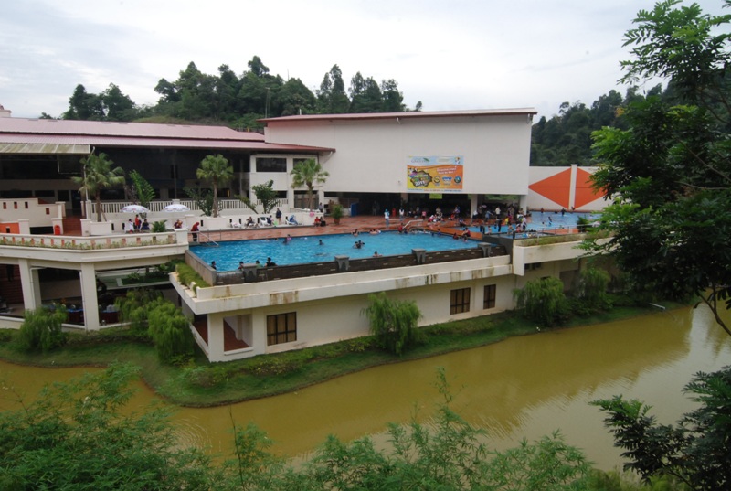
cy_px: 246
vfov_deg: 53.4
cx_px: 366
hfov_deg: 73.6
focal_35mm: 24
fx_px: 488
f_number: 22
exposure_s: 1/30
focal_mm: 16
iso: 800
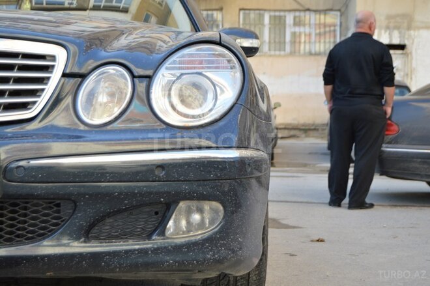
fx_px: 824
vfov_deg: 19.7
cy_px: 143
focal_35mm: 69
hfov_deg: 29.3
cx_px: 215
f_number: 6.3
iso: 100
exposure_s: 1/60
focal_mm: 46
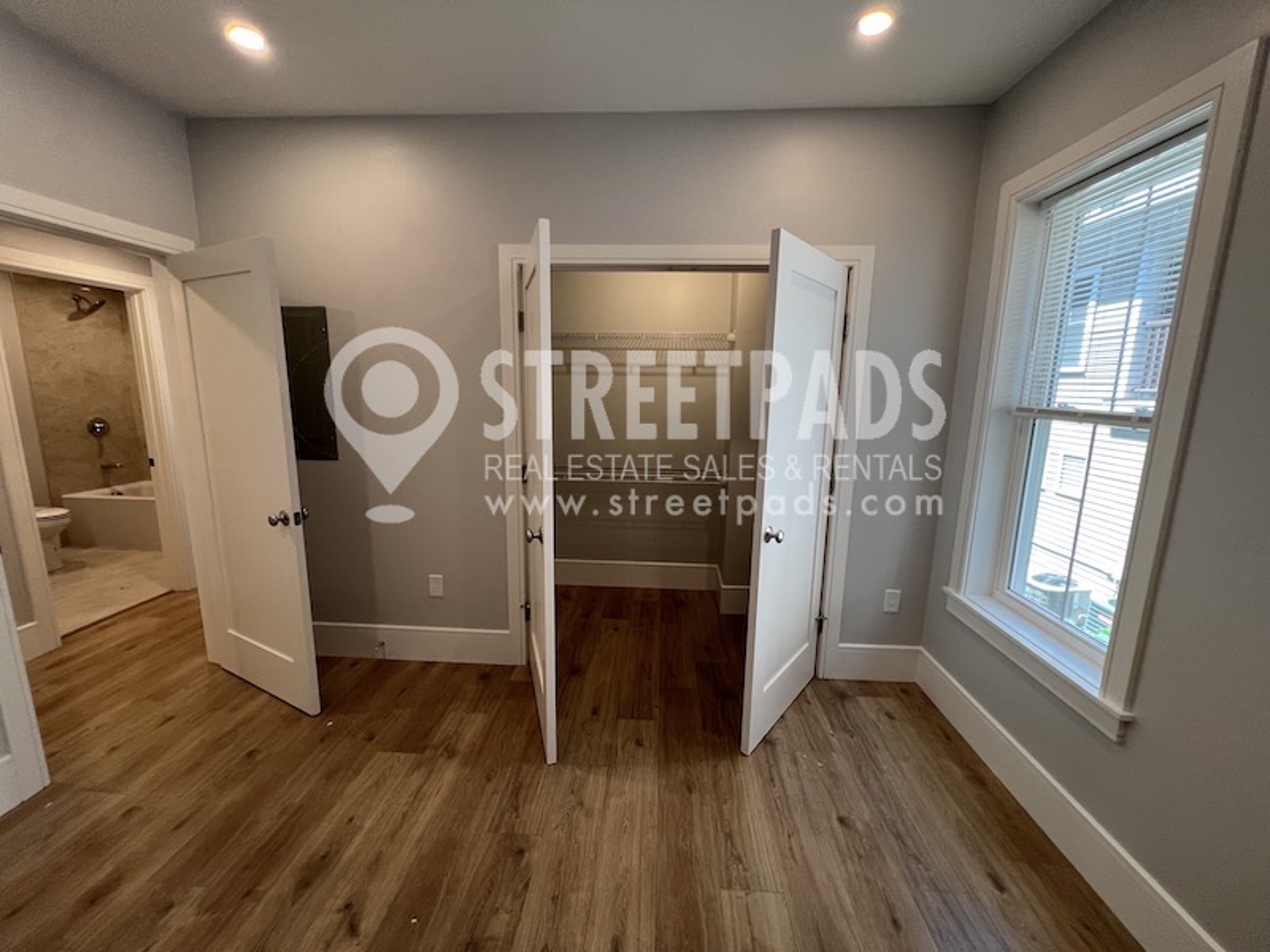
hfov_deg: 106.2
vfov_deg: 89.9
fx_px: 477
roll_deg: -1.9
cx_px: 635
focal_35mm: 13
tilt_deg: -5.8
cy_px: 476
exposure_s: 1/120
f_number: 1.8
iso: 125
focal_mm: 1.57
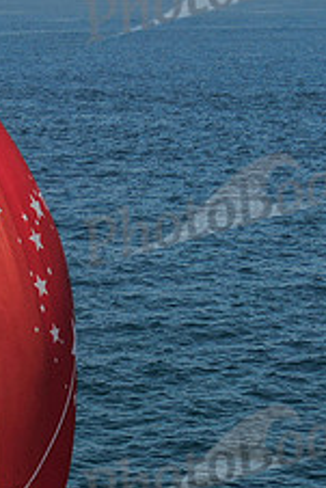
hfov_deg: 10.6
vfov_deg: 15.9
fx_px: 1736
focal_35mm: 128
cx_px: -41
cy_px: 364
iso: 100
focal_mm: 8.6
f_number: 3.8
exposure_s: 1/1250
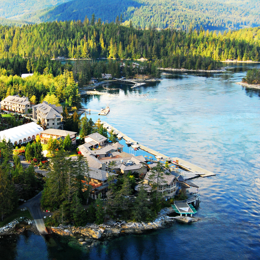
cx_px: 65
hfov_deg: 31.1
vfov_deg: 31.6
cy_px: 130
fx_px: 459
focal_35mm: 54
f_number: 6.3
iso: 320
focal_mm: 28
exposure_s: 1/160
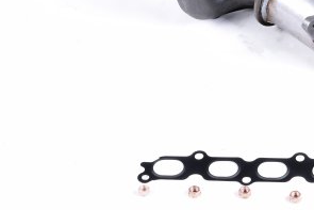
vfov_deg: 8.2
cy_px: 47
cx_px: 310
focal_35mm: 167
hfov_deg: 12.2
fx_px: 1457
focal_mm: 55
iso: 200
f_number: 13
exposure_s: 1/60
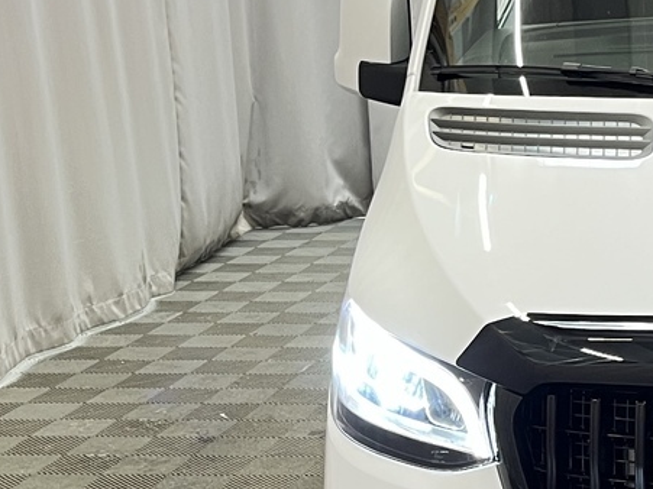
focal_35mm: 83
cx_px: 906
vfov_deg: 17.8
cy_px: 233
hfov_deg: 20.9
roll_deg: +0.0
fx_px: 1565
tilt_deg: -11.3
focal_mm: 5.1
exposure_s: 1/50
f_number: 1.6
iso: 80
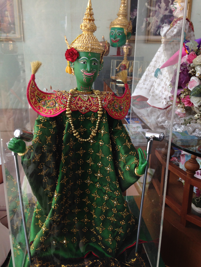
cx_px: 100
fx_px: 255
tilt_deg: -17.3
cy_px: 134
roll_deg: -2.0
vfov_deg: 55.4
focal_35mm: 33
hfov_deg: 42.9
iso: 64
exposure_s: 1/60
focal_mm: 4.12
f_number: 2.4
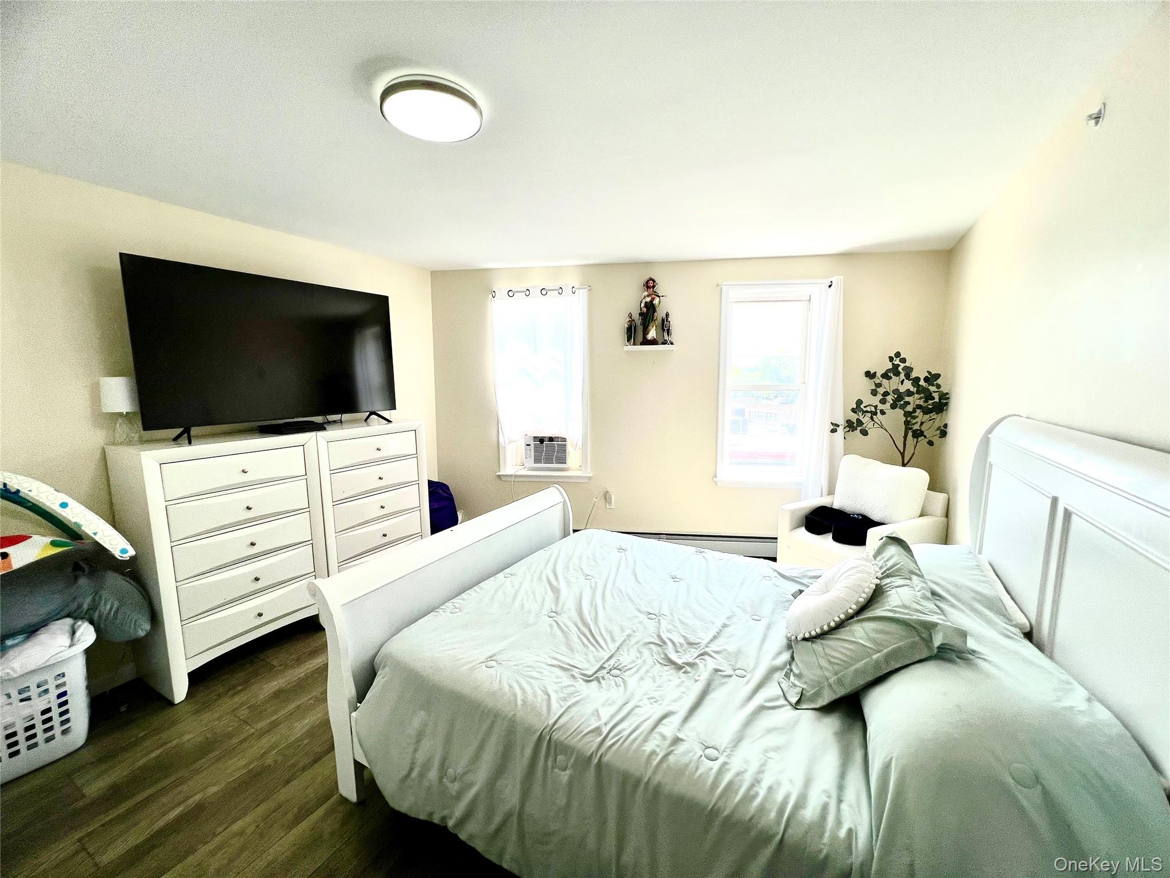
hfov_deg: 106.2
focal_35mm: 13
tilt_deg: -8.1
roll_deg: +0.6
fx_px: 439
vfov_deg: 89.9
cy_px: 439
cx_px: 585
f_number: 1.8
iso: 32
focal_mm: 1.57
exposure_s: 1/195
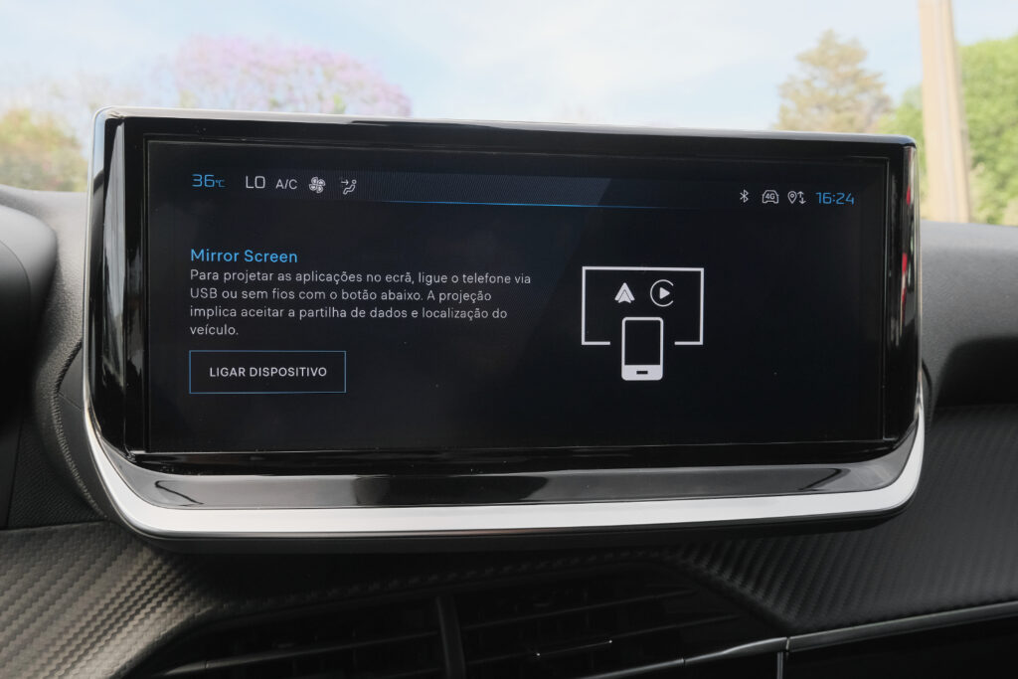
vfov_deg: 43.6
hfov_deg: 61.9
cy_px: 340
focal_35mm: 30
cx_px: 509
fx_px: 848
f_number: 9
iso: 2000
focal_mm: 19.7
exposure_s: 1/200
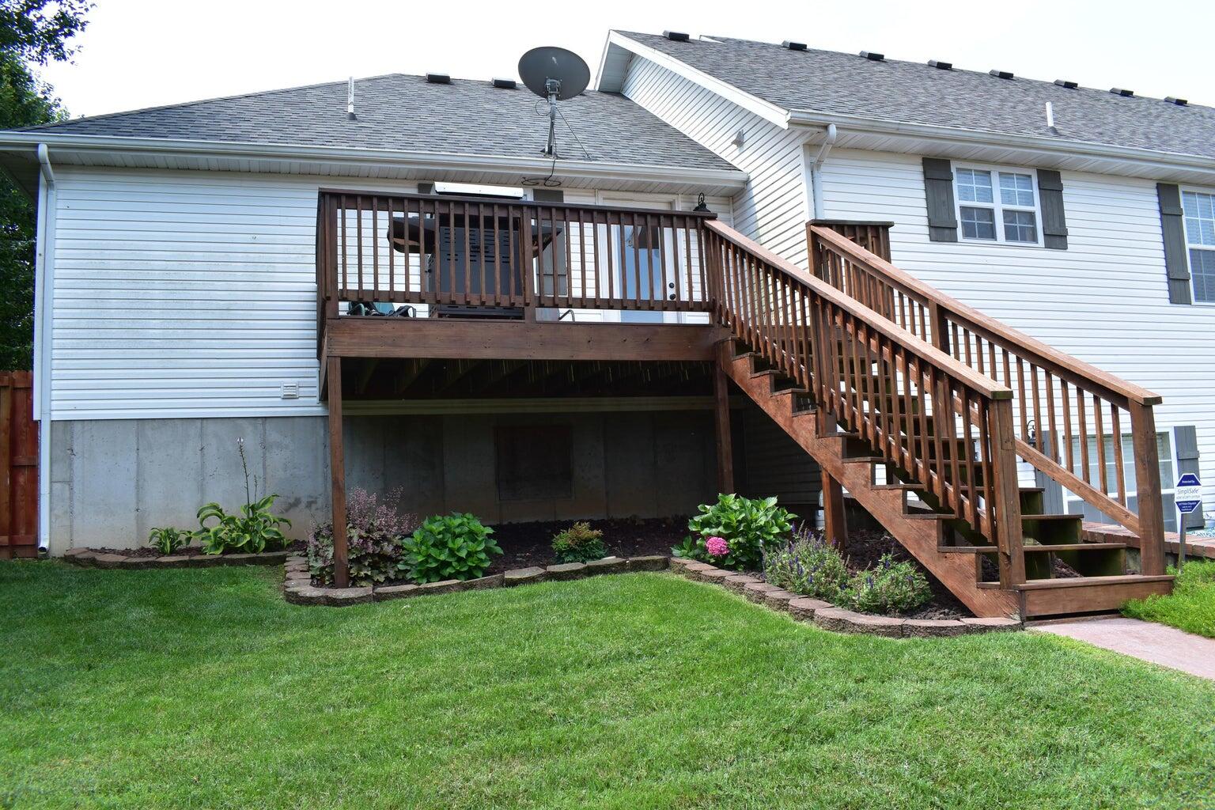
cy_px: 405
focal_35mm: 27
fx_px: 911
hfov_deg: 67.4
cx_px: 608
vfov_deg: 47.9
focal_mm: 18
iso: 400
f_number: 10
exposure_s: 1/200
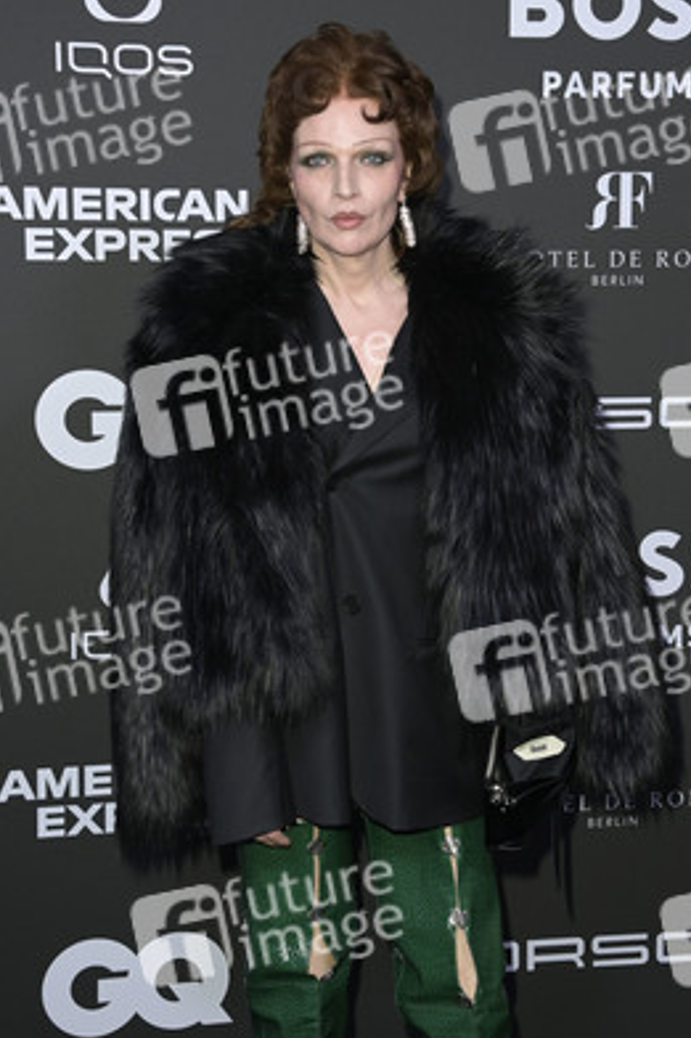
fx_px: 1470
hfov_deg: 26.5
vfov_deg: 38.9
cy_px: 527
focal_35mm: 51
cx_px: 344
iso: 1000
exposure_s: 1/250
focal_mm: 50
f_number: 5.6
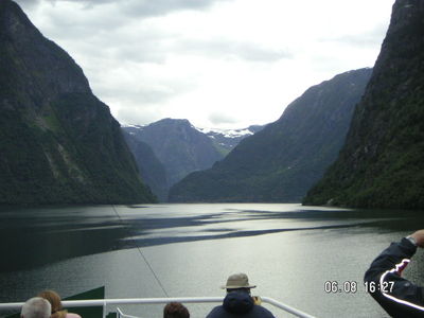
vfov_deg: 25.7
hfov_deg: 33.8
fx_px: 698
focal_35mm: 57
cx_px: 212
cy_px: 159
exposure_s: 1/60
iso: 160
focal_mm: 8.9
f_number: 6.7
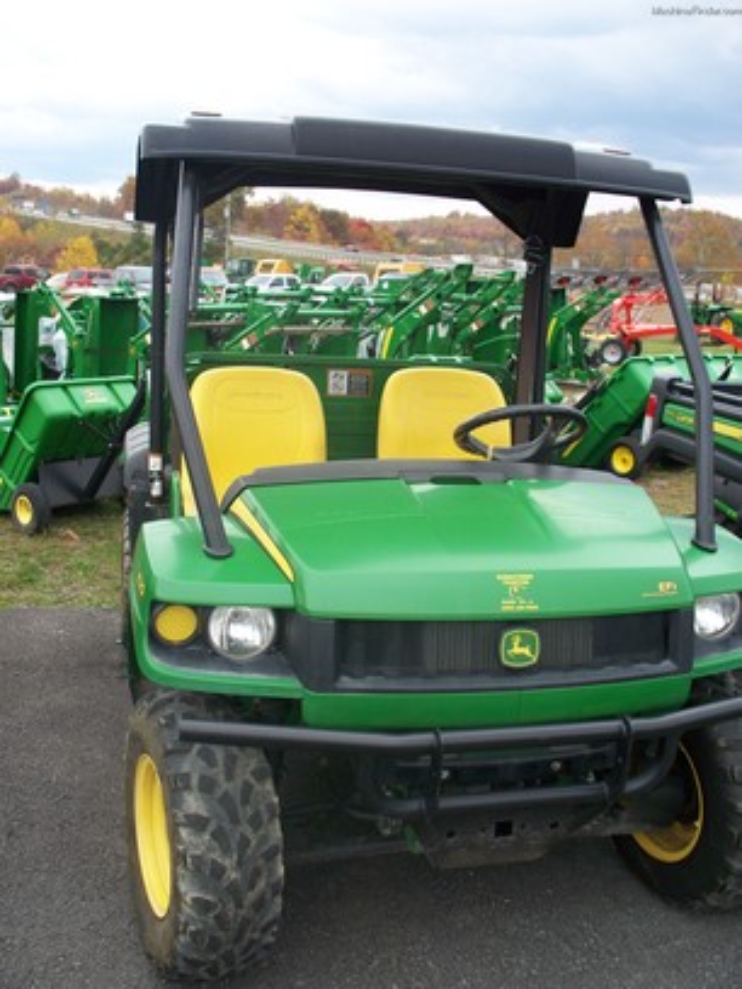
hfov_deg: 39.7
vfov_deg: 51.4
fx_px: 1029
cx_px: 371
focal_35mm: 36
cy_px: 494
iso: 64
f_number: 2.8
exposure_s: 1/200
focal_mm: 7.54
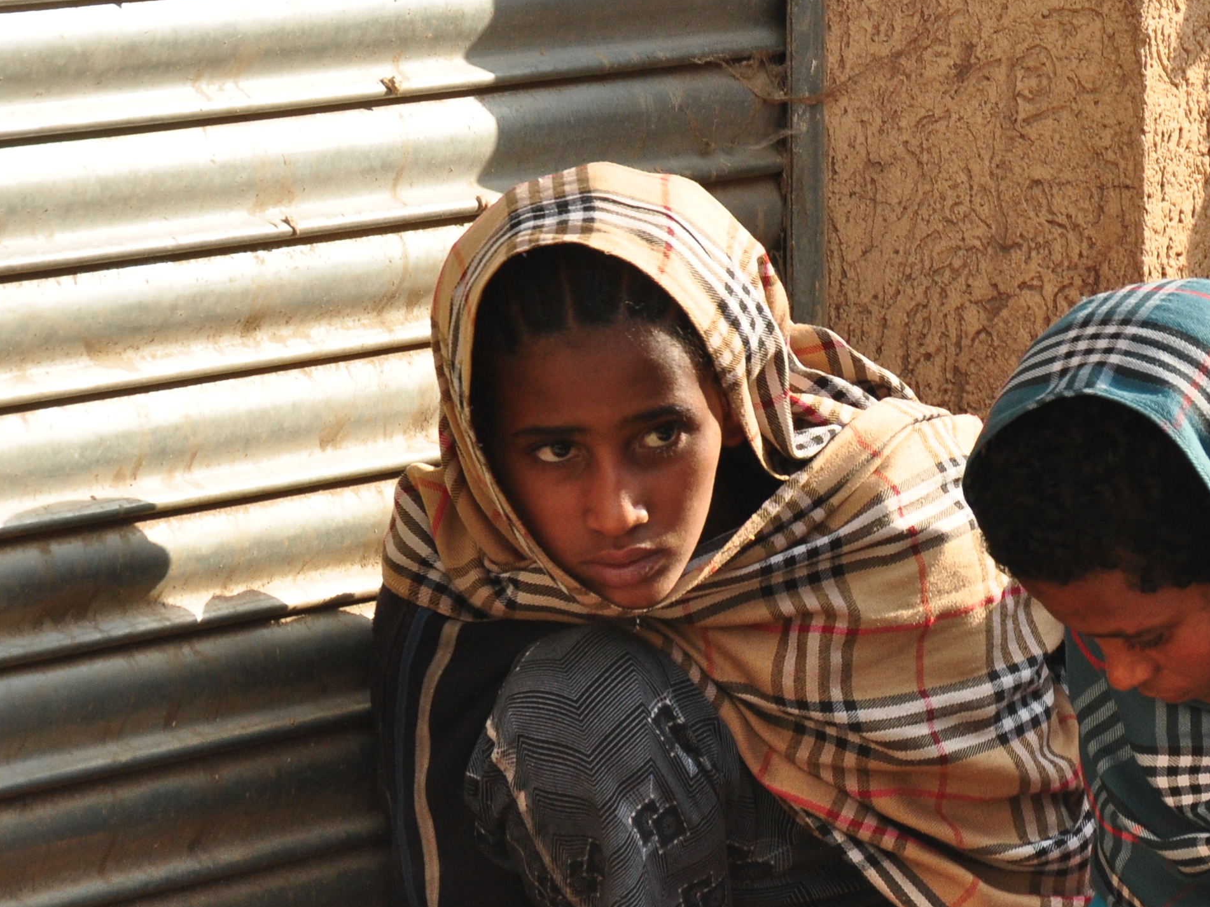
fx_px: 11921
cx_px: 973
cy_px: 728
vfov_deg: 4.4
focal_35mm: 341
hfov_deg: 5.8
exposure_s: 1/500
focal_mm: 105
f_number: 5.6
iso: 400
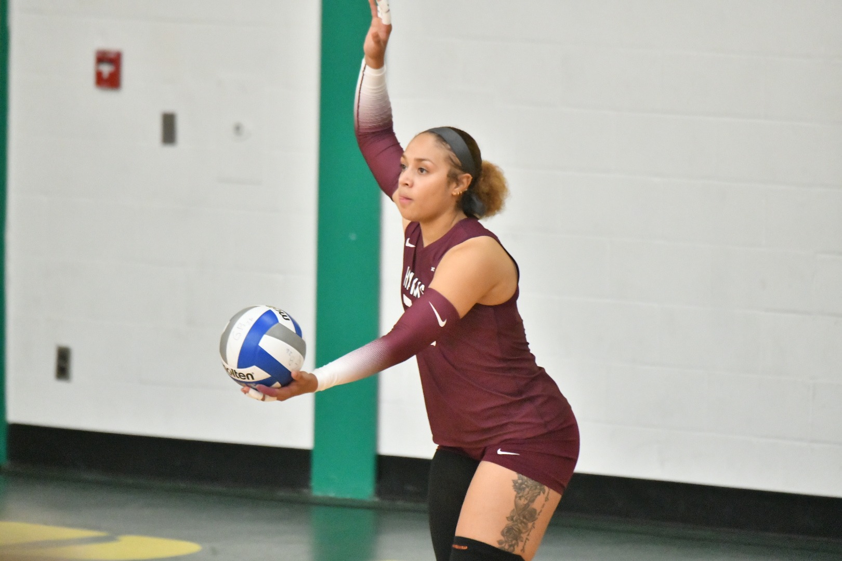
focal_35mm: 400
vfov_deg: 3.4
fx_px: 9355
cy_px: 280
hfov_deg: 5.2
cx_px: 421
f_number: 5.6
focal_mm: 400
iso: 16000
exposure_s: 1/800
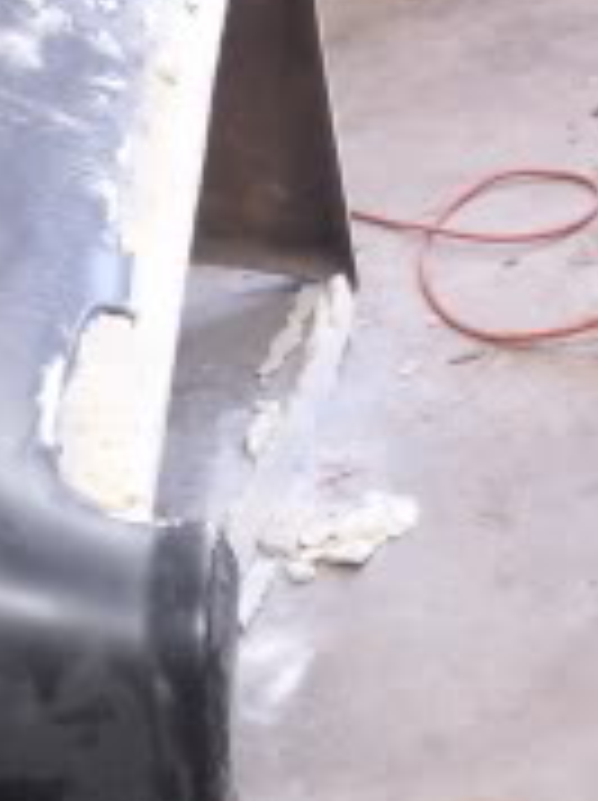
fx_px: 2401
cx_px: 56
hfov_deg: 14.1
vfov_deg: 18.7
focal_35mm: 104
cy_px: 666
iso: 200
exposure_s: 1/10
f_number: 3.3
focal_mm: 6.3
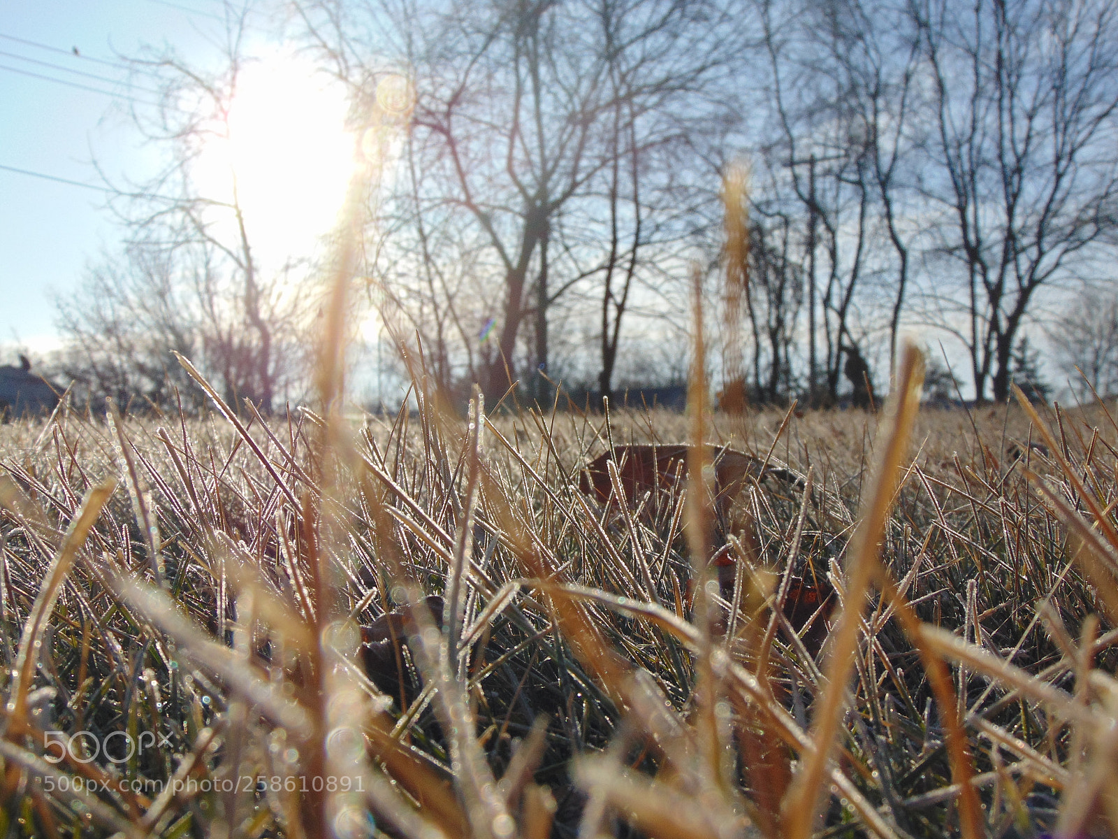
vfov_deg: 34.3
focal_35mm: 42
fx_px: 1356
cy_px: 420
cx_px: 559
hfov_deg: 44.8
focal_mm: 7.6
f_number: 8.7
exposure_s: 1/320
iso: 80
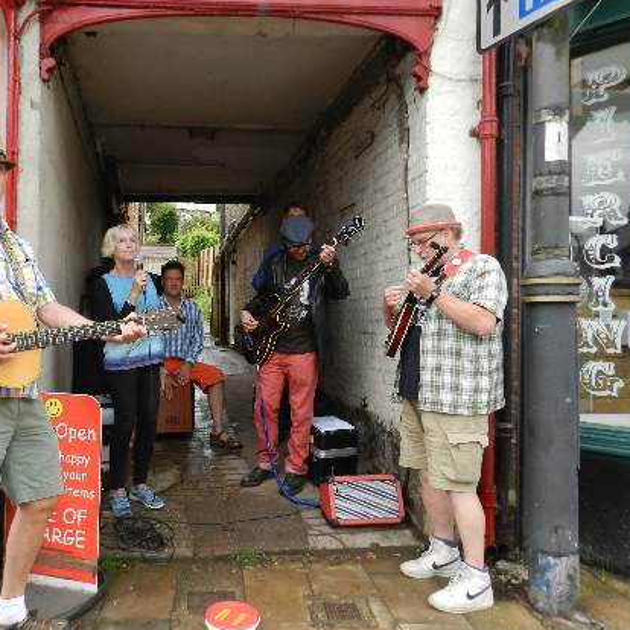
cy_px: 311
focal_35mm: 28
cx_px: 224
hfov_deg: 56.4
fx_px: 577
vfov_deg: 57.3
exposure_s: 1/320
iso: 160
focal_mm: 4
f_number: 3.4
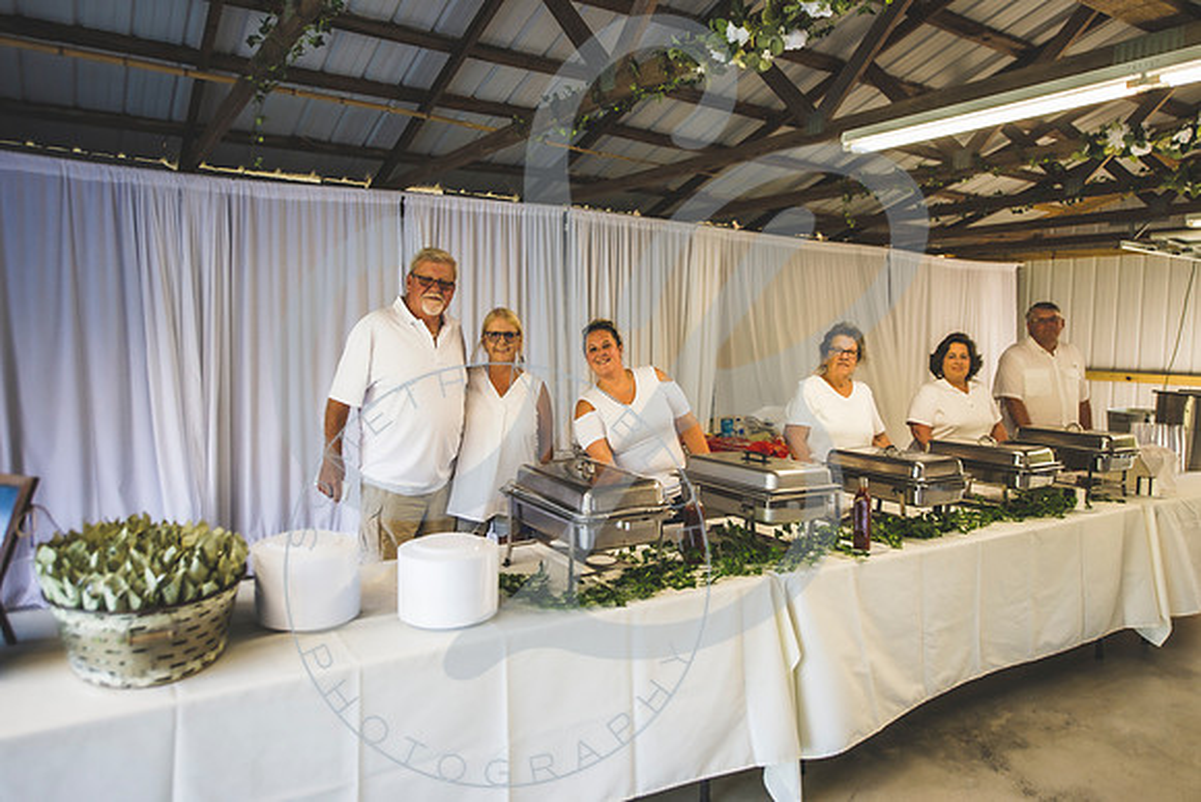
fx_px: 801
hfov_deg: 73.7
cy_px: 401
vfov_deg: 53.2
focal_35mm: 24
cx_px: 600
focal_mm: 24
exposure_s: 1/200
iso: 320
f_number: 2.8
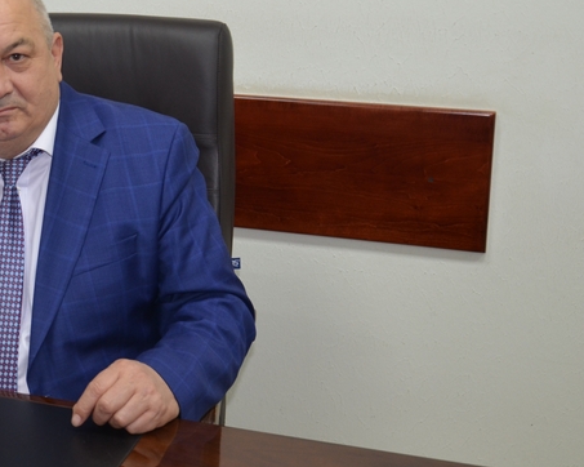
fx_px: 1158
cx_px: 62
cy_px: 89
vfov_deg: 22.5
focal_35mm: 67
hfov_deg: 27.3
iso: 450
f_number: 3.8
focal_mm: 24
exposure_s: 1/60
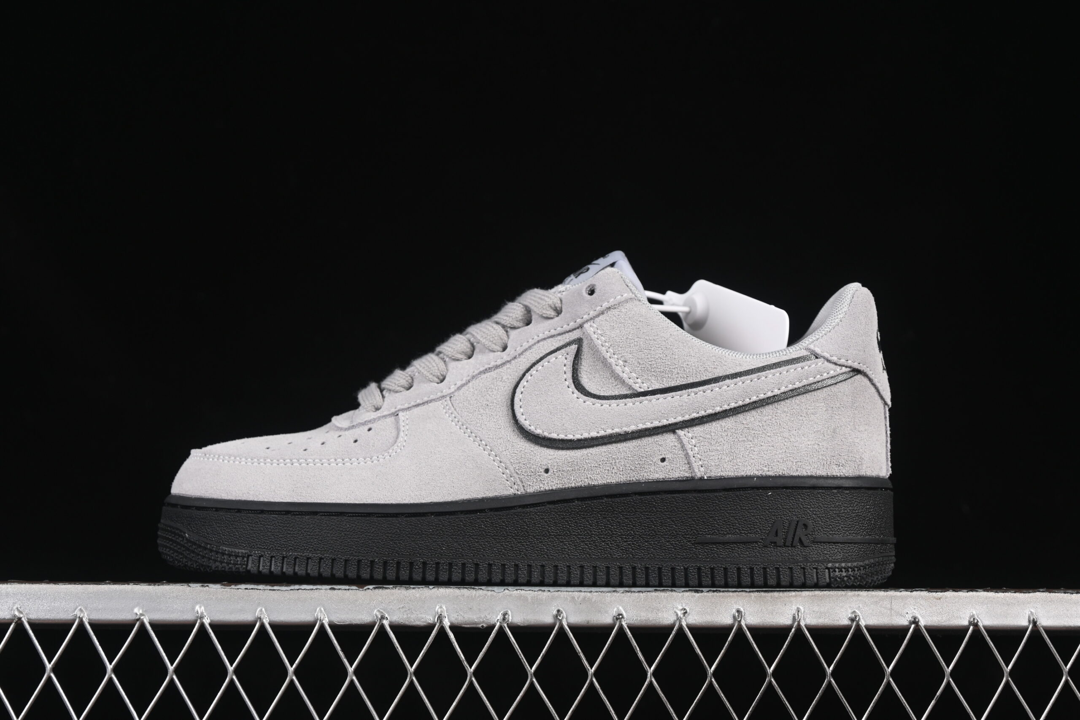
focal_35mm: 75
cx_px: 540
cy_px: 360
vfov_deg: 18.2
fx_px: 2250
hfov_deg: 27.0
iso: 160
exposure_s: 1/80
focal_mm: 50
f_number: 7.1
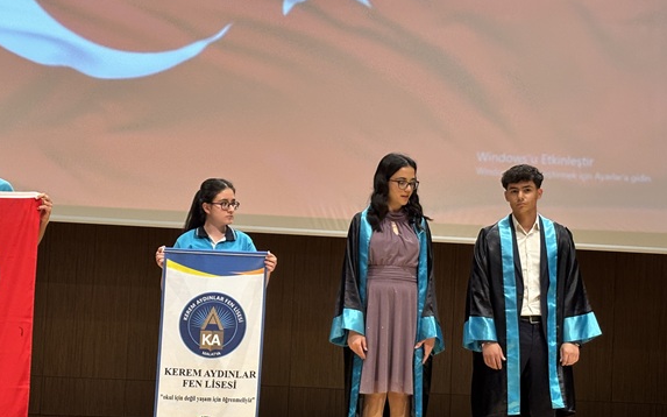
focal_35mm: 77
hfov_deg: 26.7
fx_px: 1400
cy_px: 238
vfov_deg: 16.9
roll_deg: -2.4
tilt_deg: +2.1
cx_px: 251
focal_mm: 5.96
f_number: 1.6
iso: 125
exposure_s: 1/33
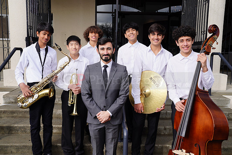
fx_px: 232
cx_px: 116
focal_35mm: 36
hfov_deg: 53.1
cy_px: 78
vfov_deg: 36.9
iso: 100
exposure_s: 1/200
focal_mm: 36
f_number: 8
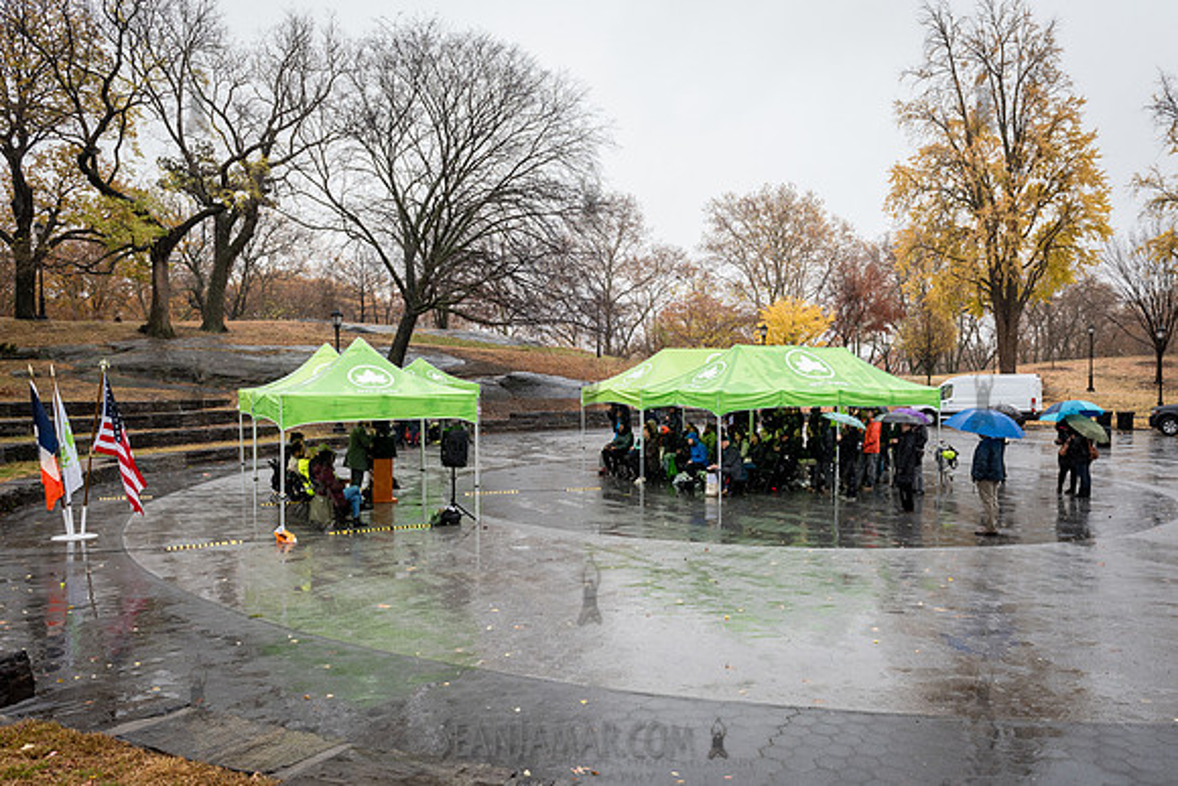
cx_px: 642
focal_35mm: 27
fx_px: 881
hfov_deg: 67.4
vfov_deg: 48.0
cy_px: 431
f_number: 5.6
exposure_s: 1/400
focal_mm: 24
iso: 640
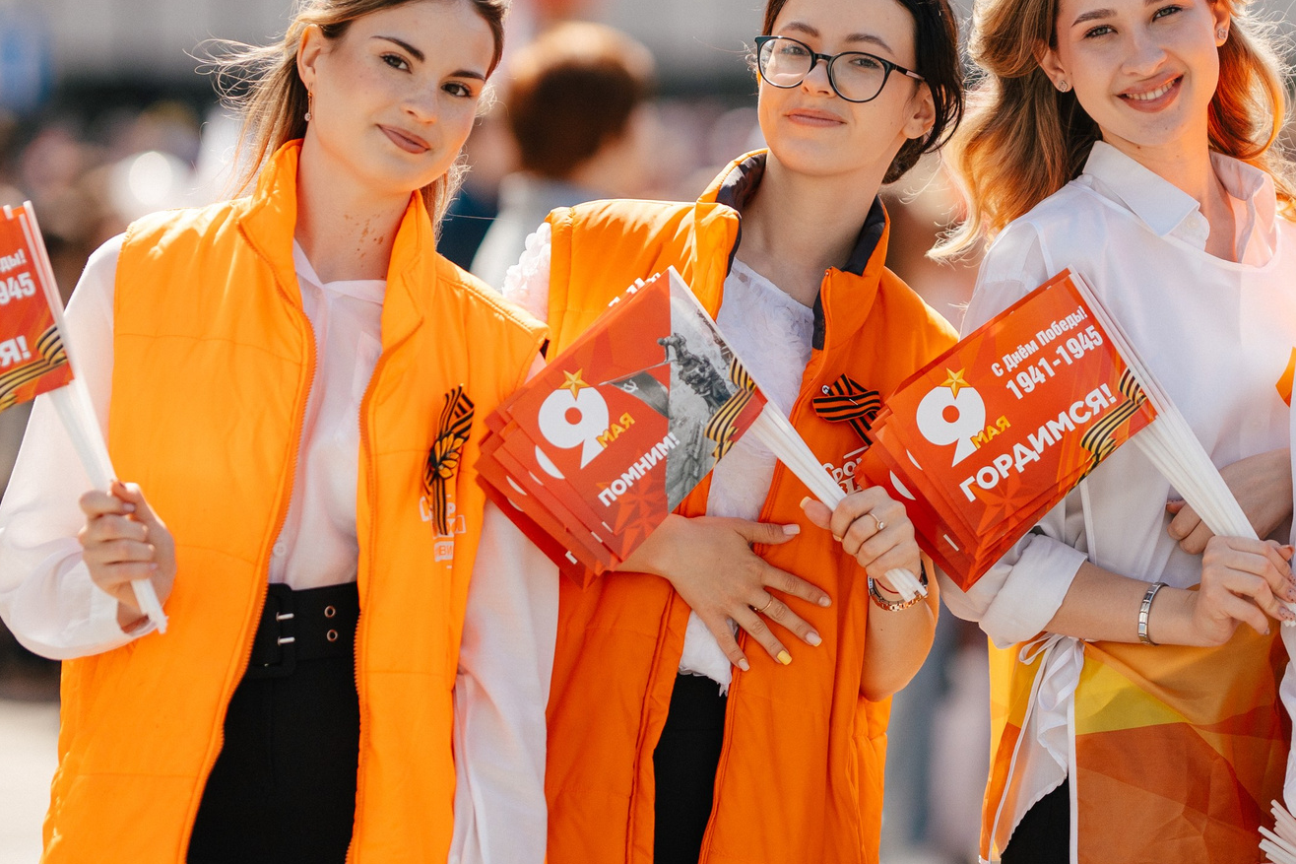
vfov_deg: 6.4
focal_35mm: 215
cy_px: 308
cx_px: 949
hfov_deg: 9.6
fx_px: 7738
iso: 200
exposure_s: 1/8000
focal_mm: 105
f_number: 1.4
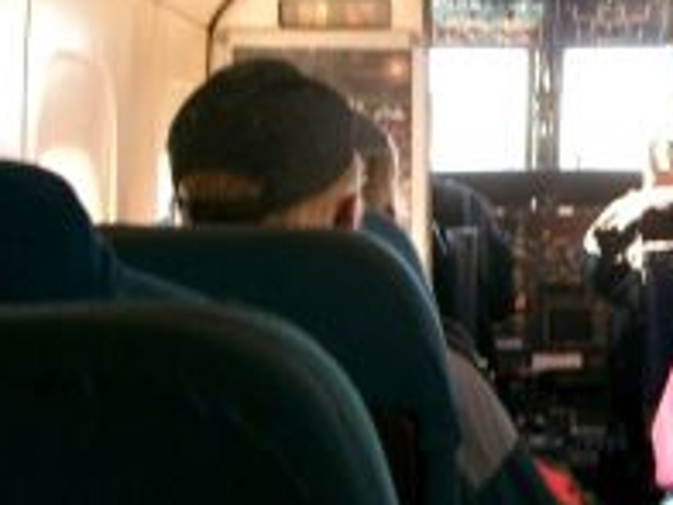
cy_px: 230
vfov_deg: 17.4
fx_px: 1653
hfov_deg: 22.4
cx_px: 630
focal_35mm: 85
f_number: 2.8
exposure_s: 1/80
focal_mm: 8
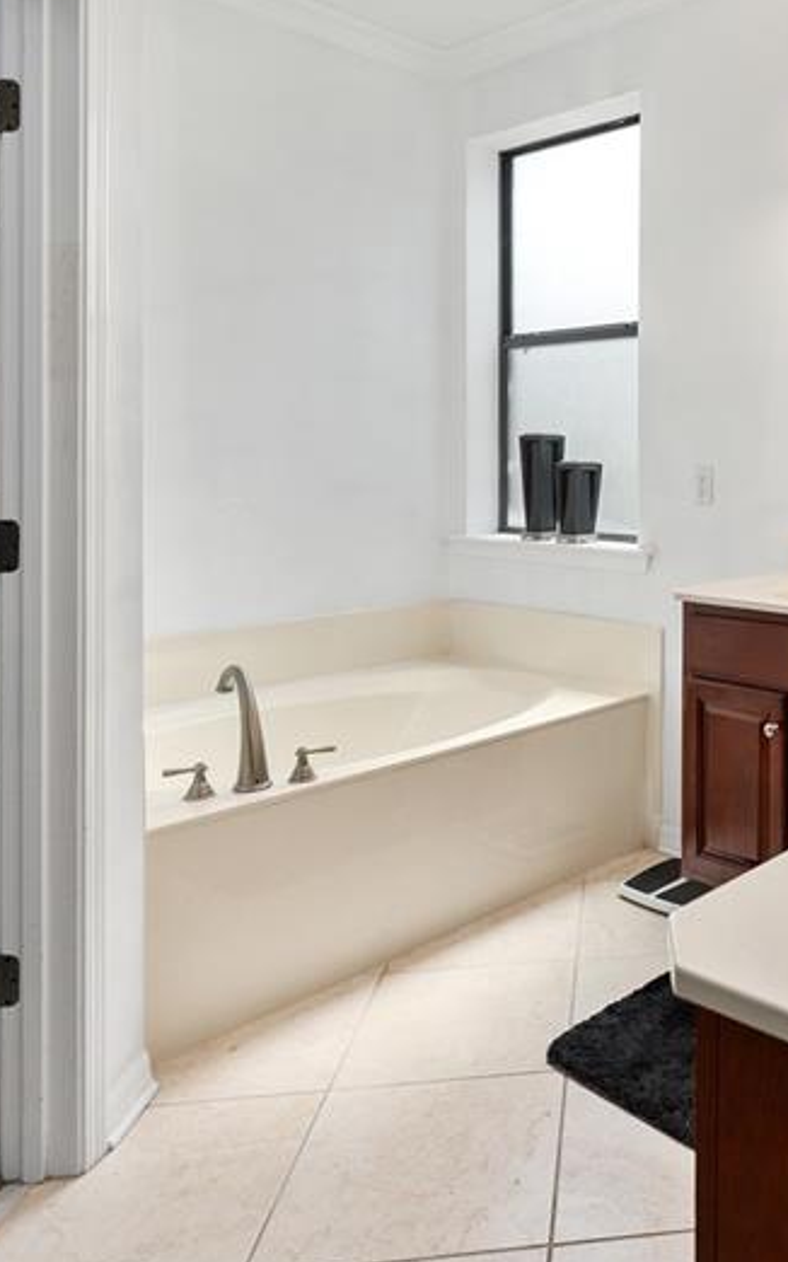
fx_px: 963
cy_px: 452
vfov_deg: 65.2
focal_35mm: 28
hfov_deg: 39.5
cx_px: 778
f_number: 7.1
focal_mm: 14
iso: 250
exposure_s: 1/30
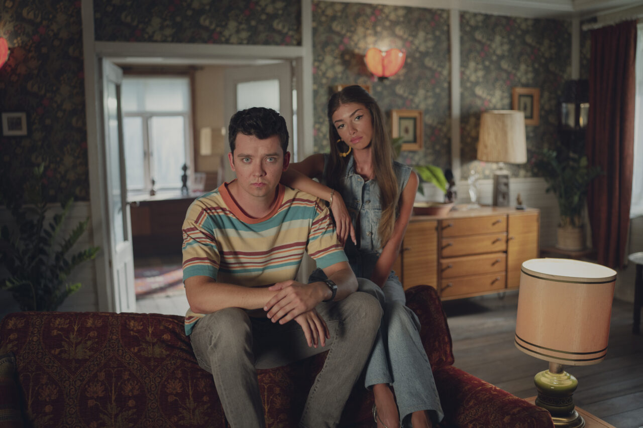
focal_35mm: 35
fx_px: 625
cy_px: 214
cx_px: 322
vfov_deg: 37.8
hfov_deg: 54.4
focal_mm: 35
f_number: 1.8
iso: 500
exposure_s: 1/125
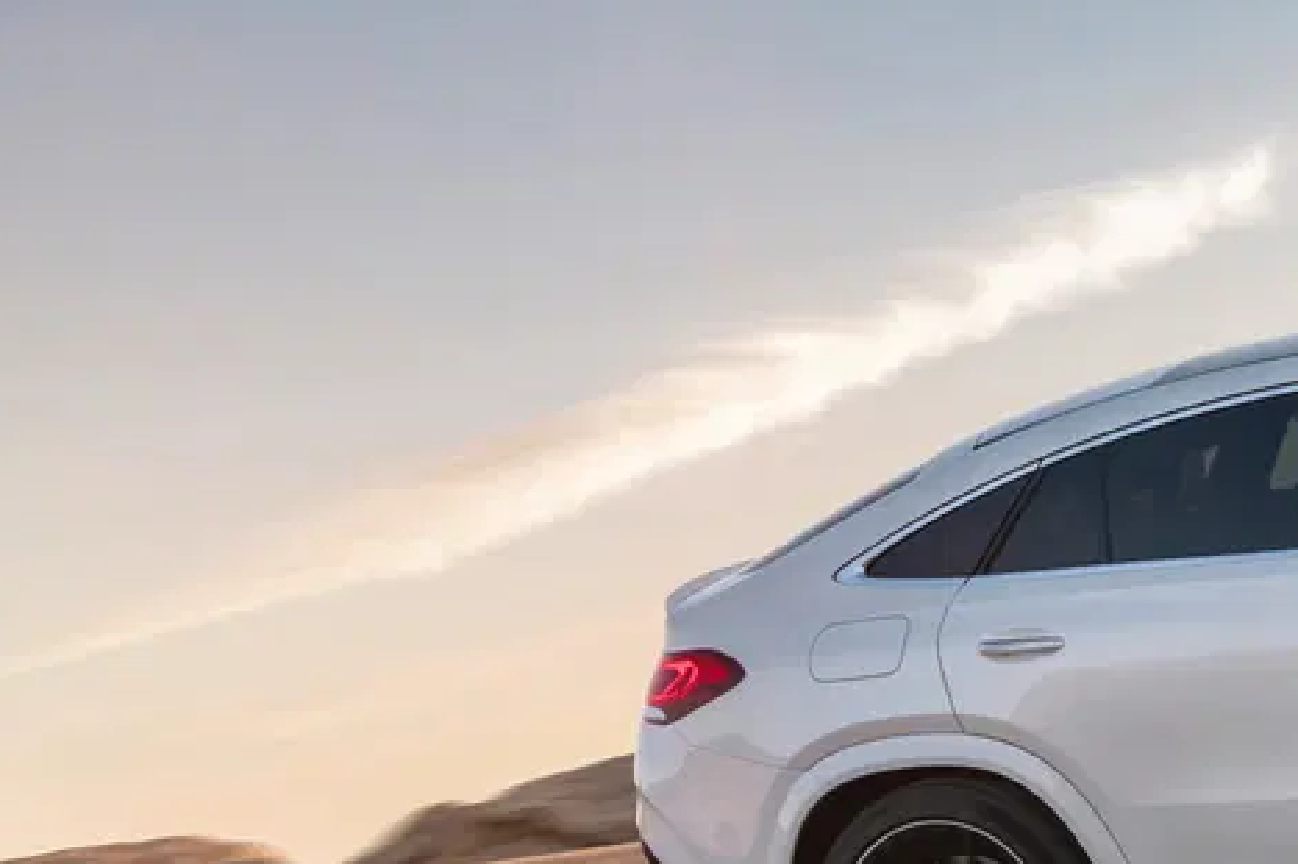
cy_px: 467
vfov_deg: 12.7
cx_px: 1598
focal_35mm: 108
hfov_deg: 17.9
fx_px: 3892
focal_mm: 42
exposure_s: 1/6
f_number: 16
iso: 100
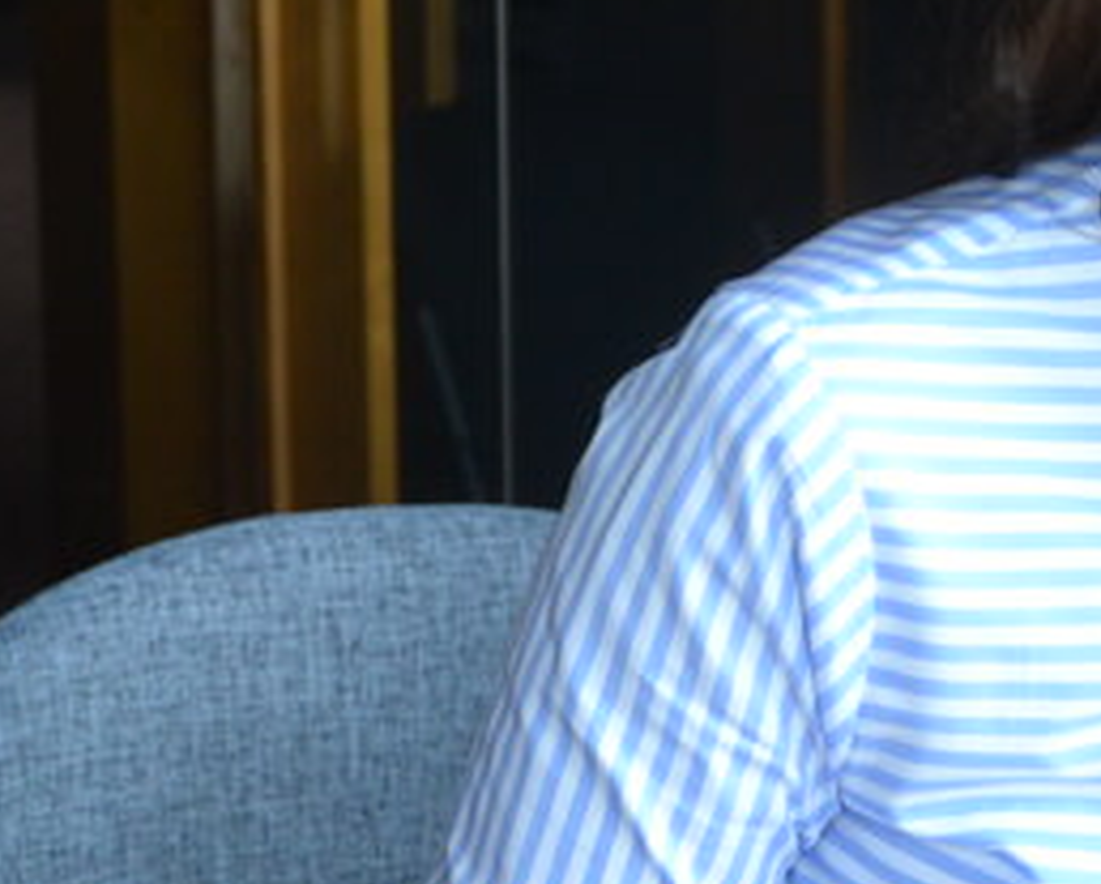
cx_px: 879
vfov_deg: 9.9
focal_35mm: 157
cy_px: 436
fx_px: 5122
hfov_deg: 12.2
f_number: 3.8
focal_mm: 24
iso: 400
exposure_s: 1/20
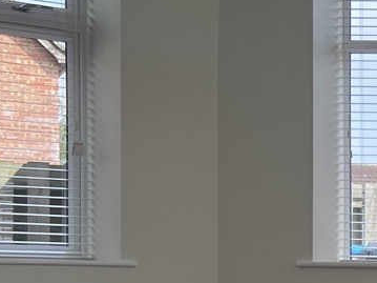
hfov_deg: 14.7
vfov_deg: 12.6
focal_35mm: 116
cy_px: 307
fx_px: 1263
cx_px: 698
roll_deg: +0.0
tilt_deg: -1.0
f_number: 1.5
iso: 50
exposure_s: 1/662
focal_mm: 5.7
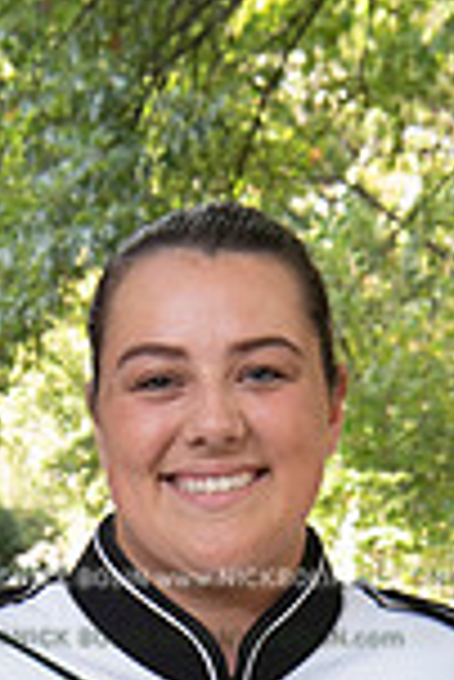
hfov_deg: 11.0
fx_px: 2359
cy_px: 1009
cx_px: 198
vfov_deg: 15.2
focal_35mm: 125
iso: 800
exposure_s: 1/100
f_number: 8
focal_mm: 42
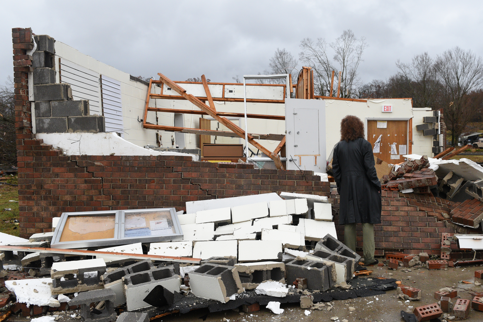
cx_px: 242
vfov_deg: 42.3
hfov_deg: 60.3
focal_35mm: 31
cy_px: 161
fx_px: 416
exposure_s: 1/640
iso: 1600
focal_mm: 31
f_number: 5
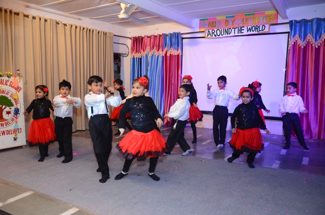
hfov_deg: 31.9
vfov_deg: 21.5
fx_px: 568
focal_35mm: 63
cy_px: 108
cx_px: 162
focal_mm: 42
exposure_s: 1/125
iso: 1000
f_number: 4.8
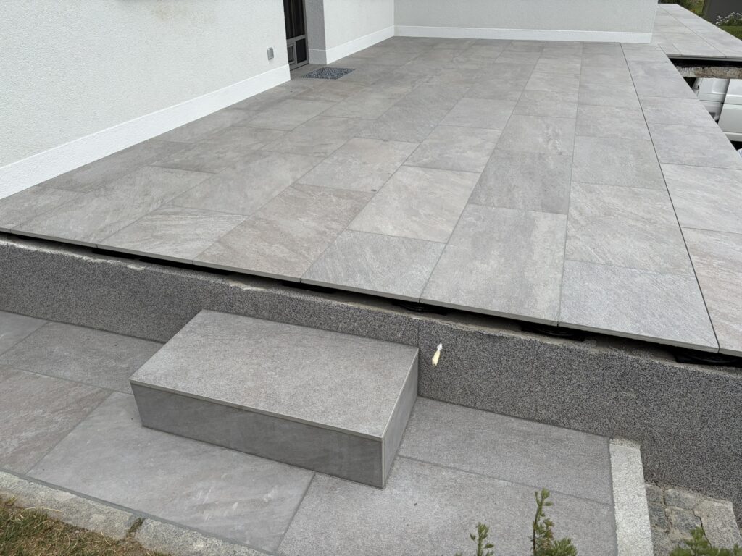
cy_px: 278
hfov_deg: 67.3
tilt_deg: -29.0
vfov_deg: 53.1
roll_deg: +1.4
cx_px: 371
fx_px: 557
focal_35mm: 26
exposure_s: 1/3448
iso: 50
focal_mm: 5.96
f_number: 1.6
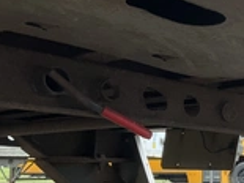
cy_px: 151
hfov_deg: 23.9
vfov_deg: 19.4
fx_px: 528
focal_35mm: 75
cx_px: 285
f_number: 1.8
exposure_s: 1/260
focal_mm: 3
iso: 25
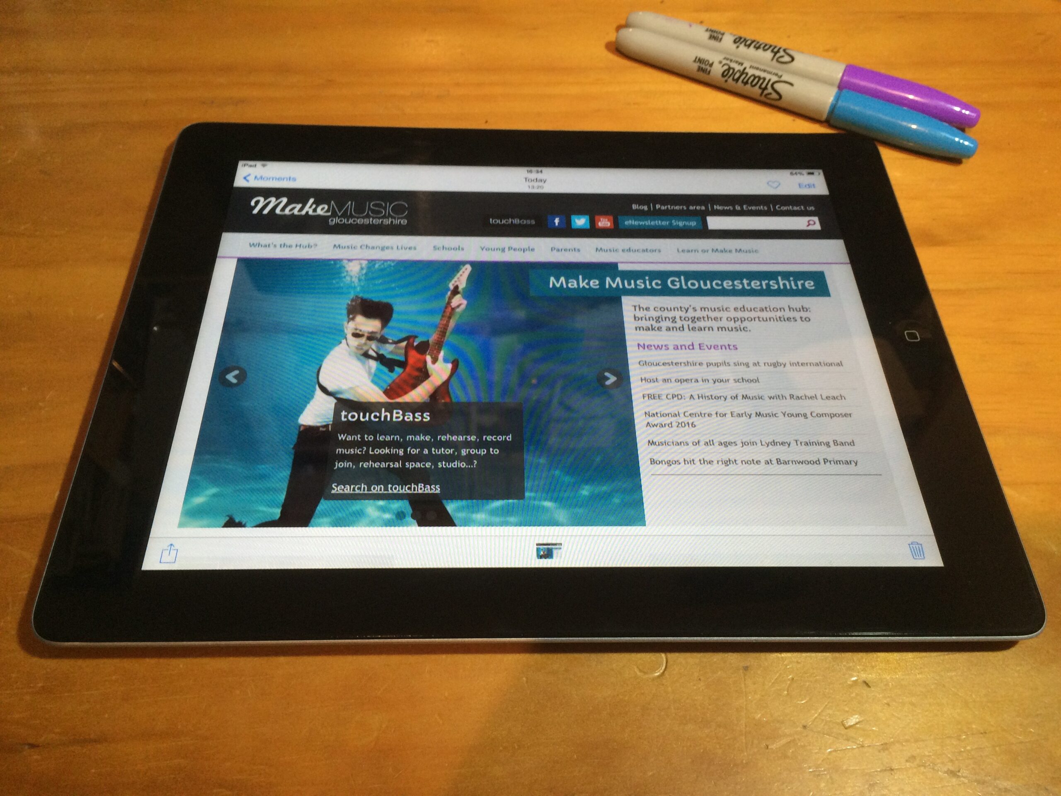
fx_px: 889
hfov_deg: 61.7
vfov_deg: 48.2
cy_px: 398
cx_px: 530
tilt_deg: -53.1
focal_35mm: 29
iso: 160
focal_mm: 4.15
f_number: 2.2
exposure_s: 1/33
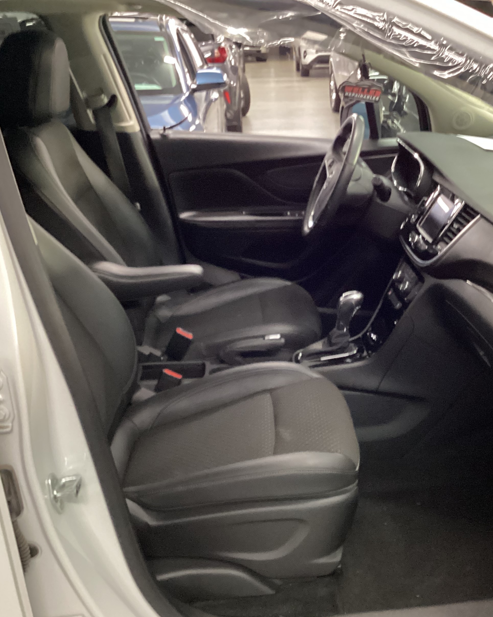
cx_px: 323
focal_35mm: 41
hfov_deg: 36.2
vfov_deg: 44.8
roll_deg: +1.1
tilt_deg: -22.4
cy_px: 308
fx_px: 748
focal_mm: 3.3
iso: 400
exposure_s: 1/30
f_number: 2.4
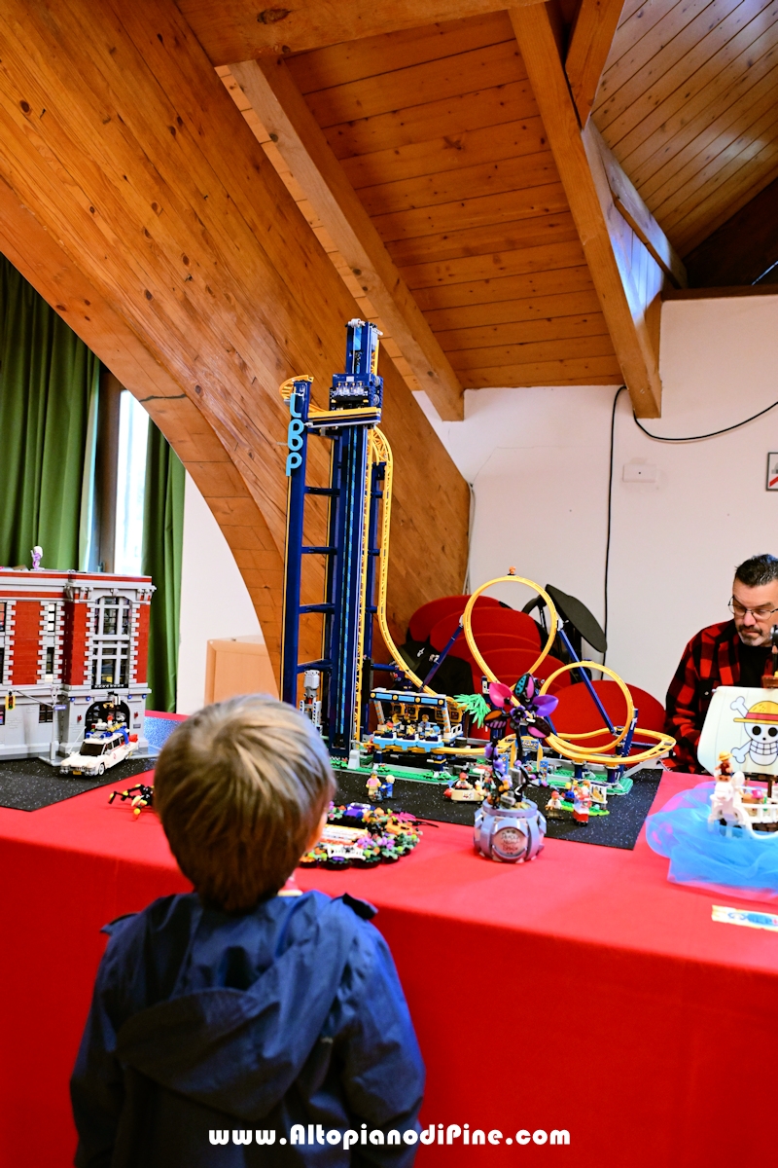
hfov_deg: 43.0
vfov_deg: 61.1
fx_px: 989
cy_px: 584
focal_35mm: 30
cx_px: 389
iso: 5000
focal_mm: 30.5
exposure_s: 1/160
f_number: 4
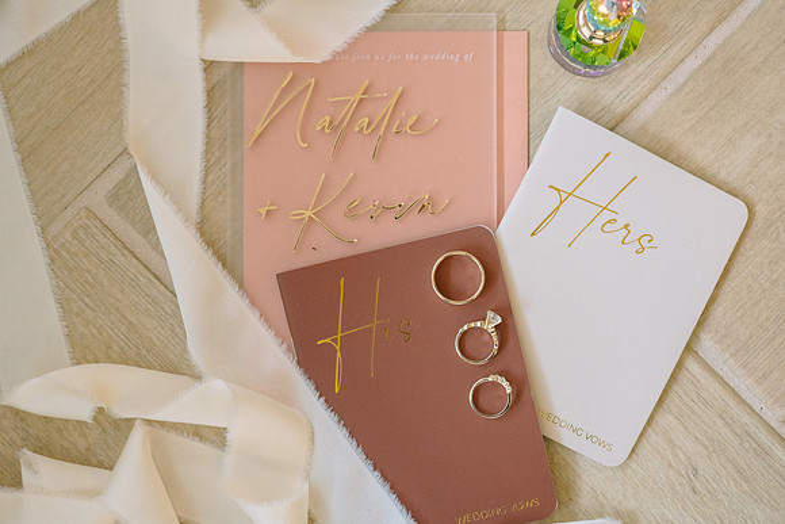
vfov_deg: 27.0
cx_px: 392
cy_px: 262
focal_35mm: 50
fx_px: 1090
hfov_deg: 39.6
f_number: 4.5
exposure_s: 1/250
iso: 1600
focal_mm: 50
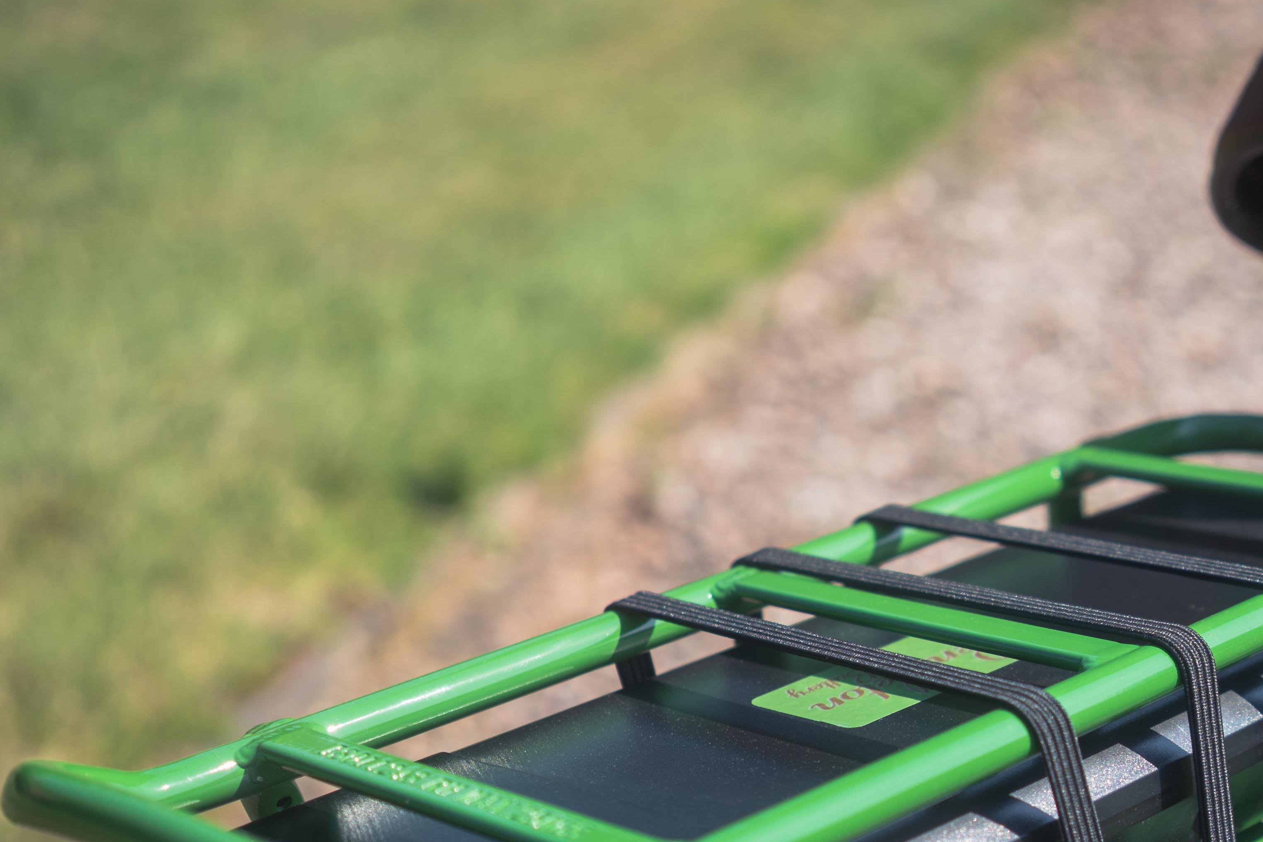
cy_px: 680
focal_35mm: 69
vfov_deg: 19.5
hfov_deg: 28.9
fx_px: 2421
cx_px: 926
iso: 125
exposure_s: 1/1250
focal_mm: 35
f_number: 2.8
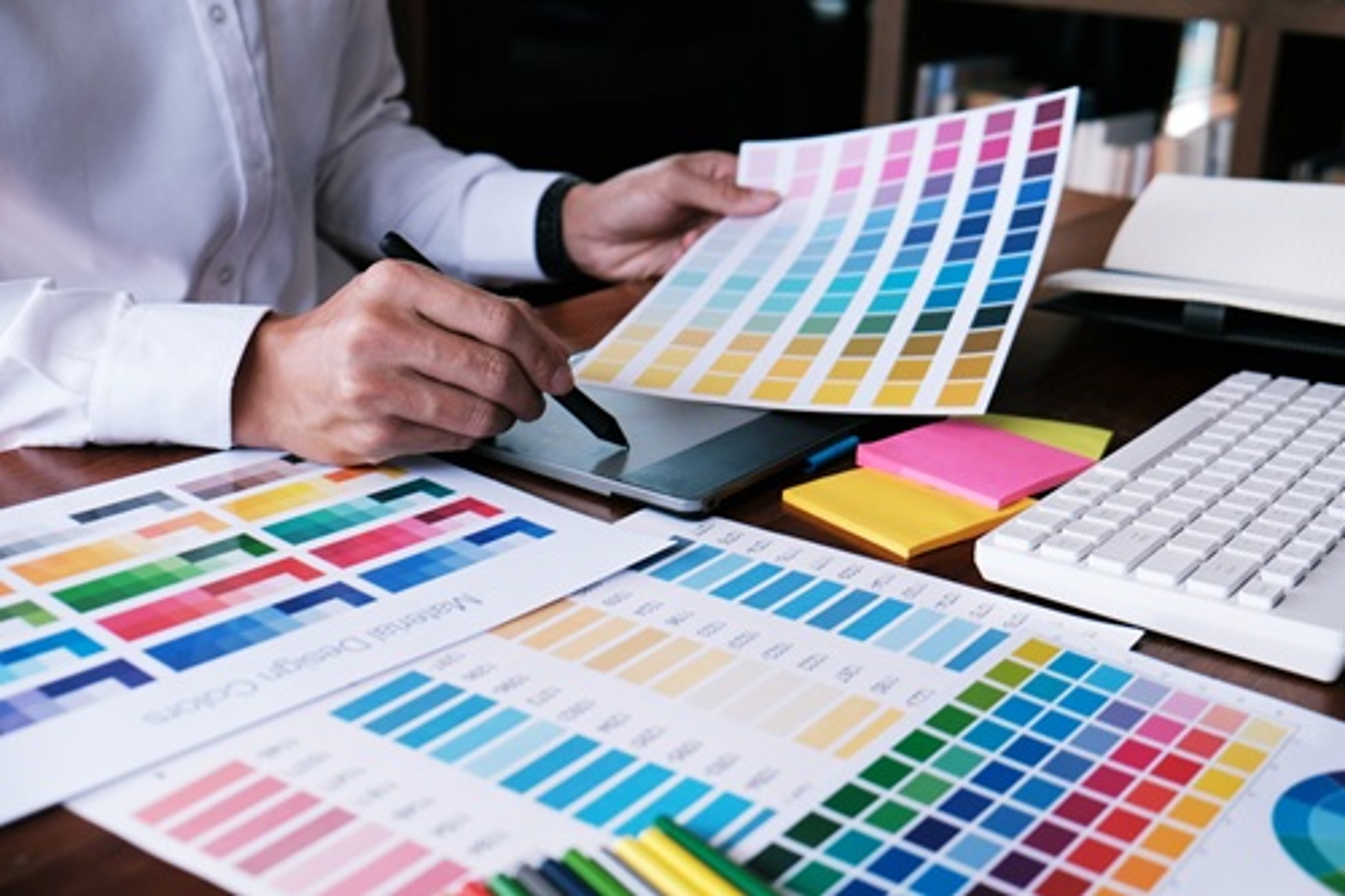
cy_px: 448
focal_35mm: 43
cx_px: 672
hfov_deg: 45.4
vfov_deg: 31.2
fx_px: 1606
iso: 200
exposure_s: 1/125
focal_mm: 28.9
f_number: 3.2
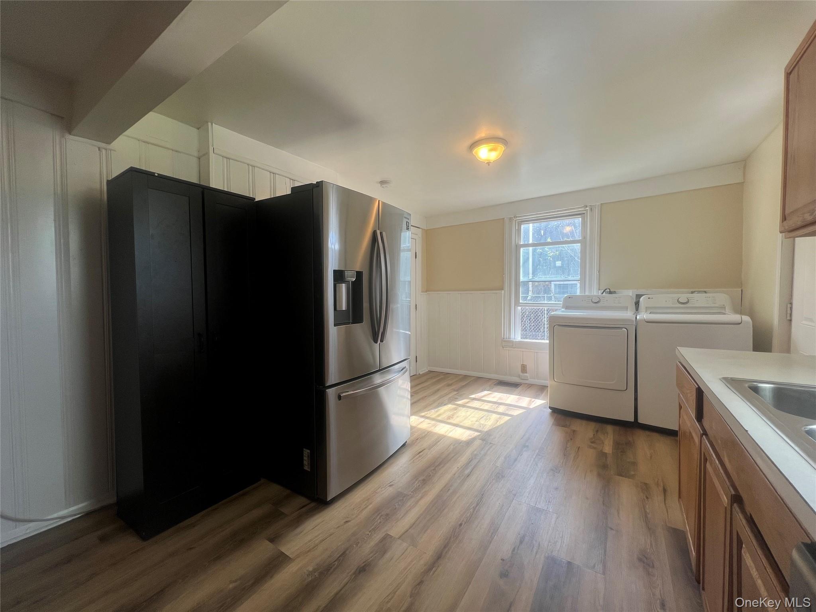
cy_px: 306
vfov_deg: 89.9
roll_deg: +0.1
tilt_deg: -2.5
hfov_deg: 106.2
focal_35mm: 13
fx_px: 306
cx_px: 408
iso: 50
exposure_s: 1/120
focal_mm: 1.57
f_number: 1.8
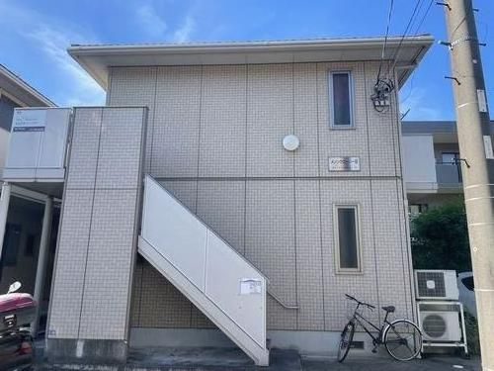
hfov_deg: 67.3
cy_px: 186
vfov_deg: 53.1
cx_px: 247
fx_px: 371
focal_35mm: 26
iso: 32
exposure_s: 1/875
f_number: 1.6
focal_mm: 4.2
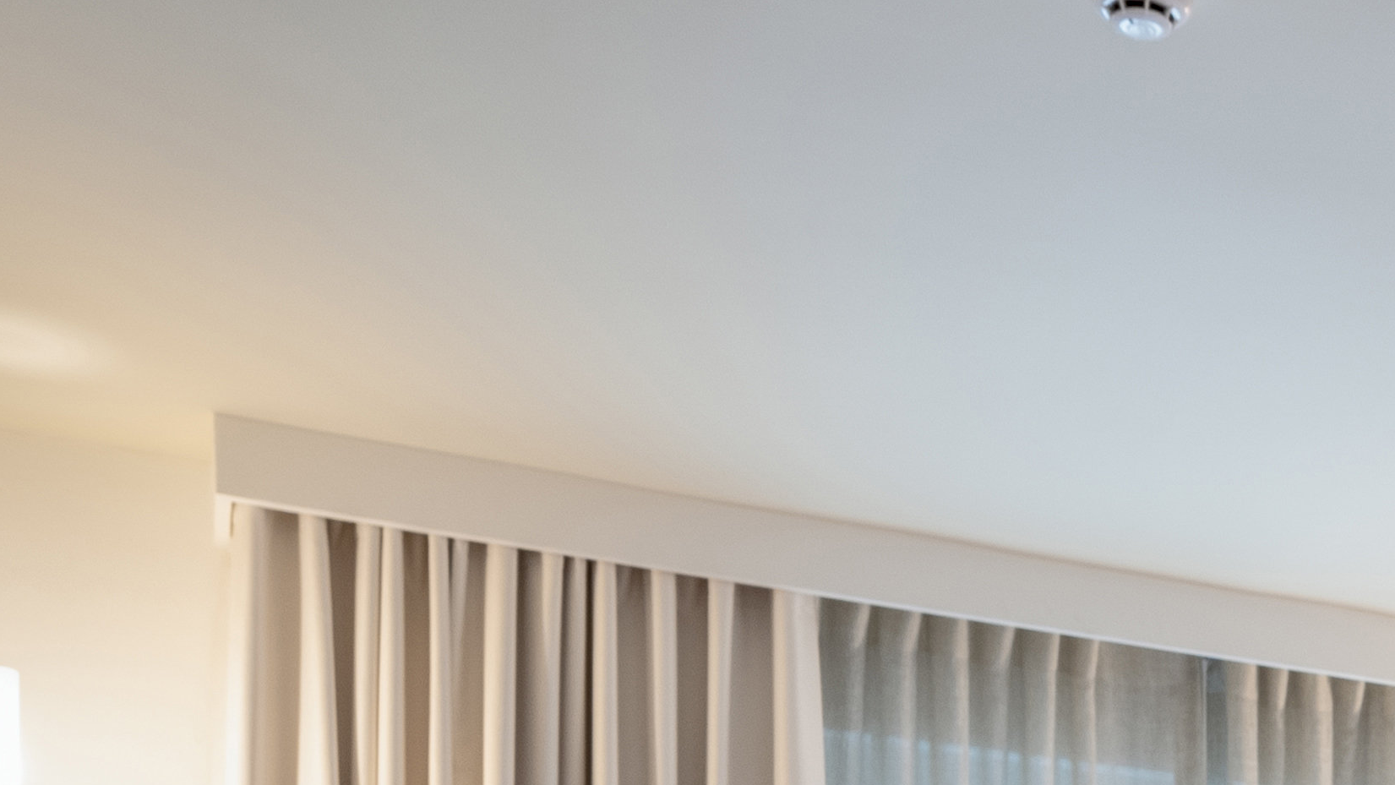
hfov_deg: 25.2
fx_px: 2663
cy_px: 1436
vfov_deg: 14.6
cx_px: 1826
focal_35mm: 72
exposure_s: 1/2.5
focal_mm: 14
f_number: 9
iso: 100
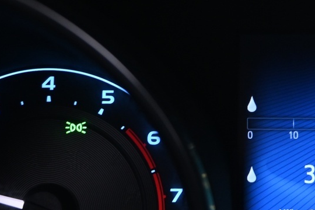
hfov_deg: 20.9
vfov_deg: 14.4
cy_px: 181
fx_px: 827
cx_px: 315
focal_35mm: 94
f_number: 4.5
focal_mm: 21
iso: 1000
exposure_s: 1/10
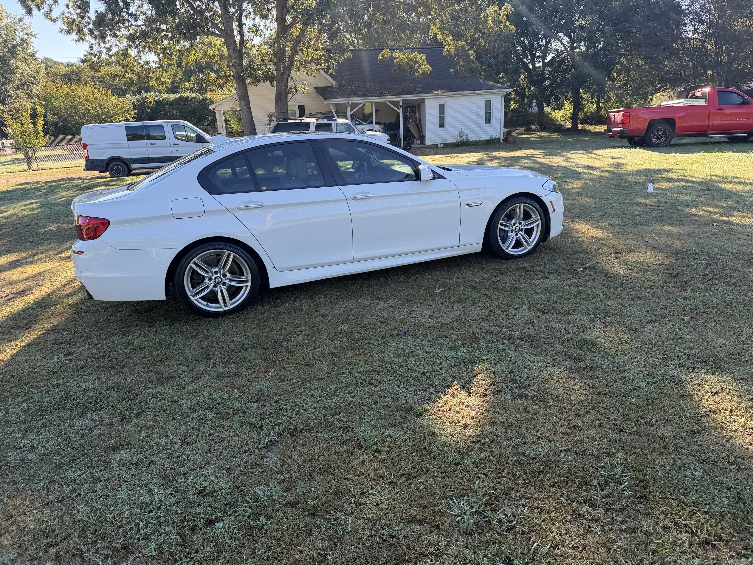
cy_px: 282
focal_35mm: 24
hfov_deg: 71.6
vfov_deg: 56.8
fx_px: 522
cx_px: 376
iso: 80
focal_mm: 6.76
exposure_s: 1/695
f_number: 1.78
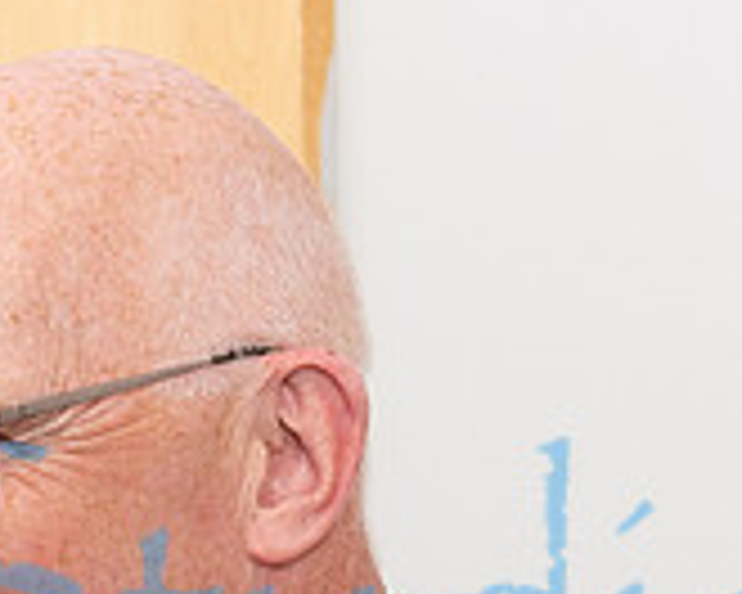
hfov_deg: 7.4
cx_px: -405
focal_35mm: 256
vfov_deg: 6.0
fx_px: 5622
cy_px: 698
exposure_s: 1/200
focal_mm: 44
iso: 400
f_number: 3.5
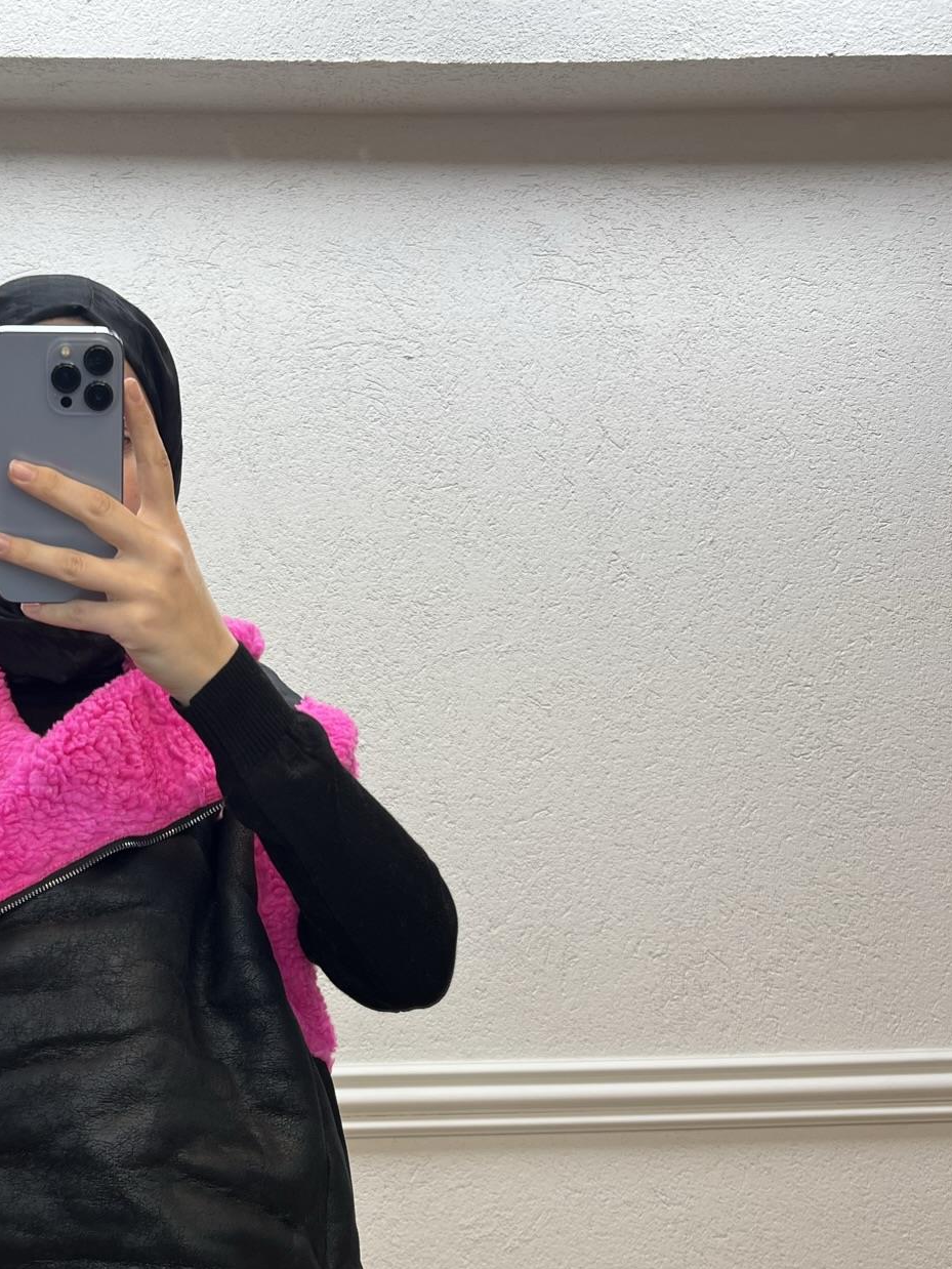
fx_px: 1576
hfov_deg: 32.6
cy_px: 910
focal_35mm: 43
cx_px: 178
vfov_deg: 42.8
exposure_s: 1/100
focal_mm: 5.7
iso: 40
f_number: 1.5
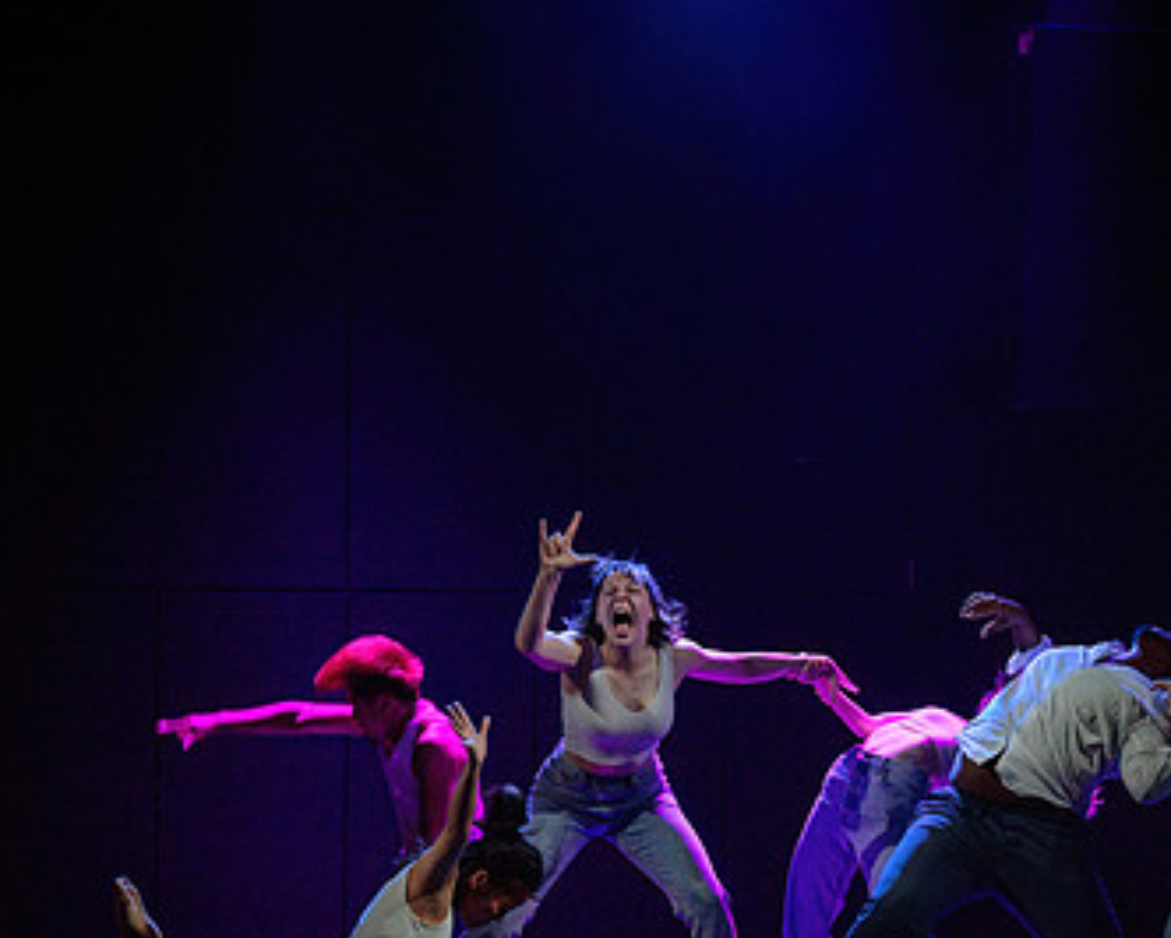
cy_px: 569
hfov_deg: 11.5
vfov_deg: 9.3
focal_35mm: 167
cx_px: 929
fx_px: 5791
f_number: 2.8
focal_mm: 86
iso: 1600
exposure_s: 1/250
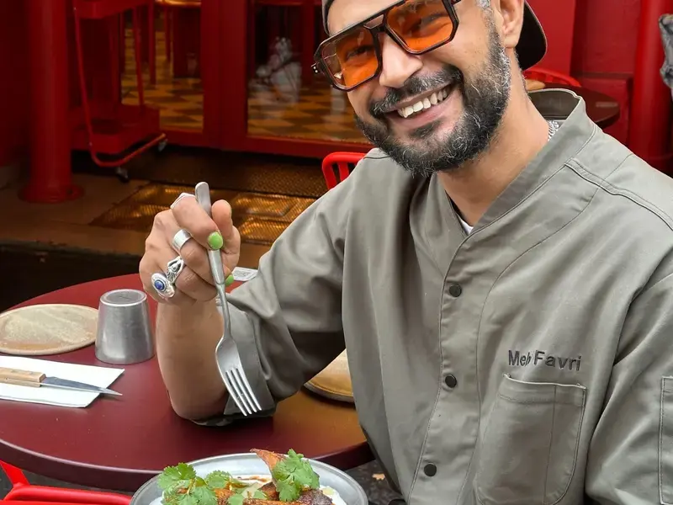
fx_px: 933
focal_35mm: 48
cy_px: 252
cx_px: 336
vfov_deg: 30.3
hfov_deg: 39.7
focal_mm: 6.86
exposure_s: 1/50
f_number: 1.78
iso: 50
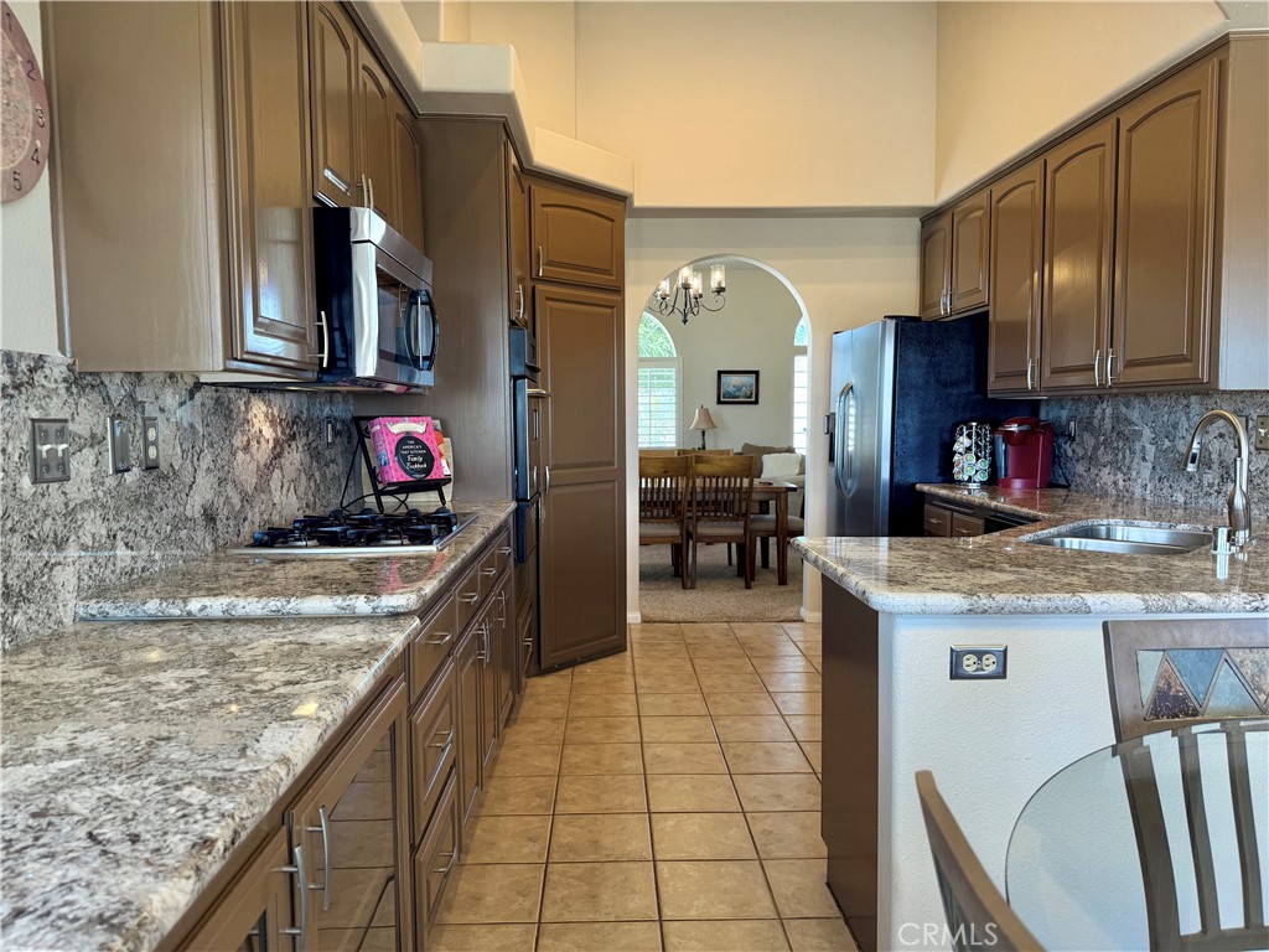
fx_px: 880
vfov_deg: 56.8
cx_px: 634
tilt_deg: -3.5
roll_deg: +0.5
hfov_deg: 71.6
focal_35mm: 24
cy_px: 476
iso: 64
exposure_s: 1/158
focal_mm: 6.76
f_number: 1.78
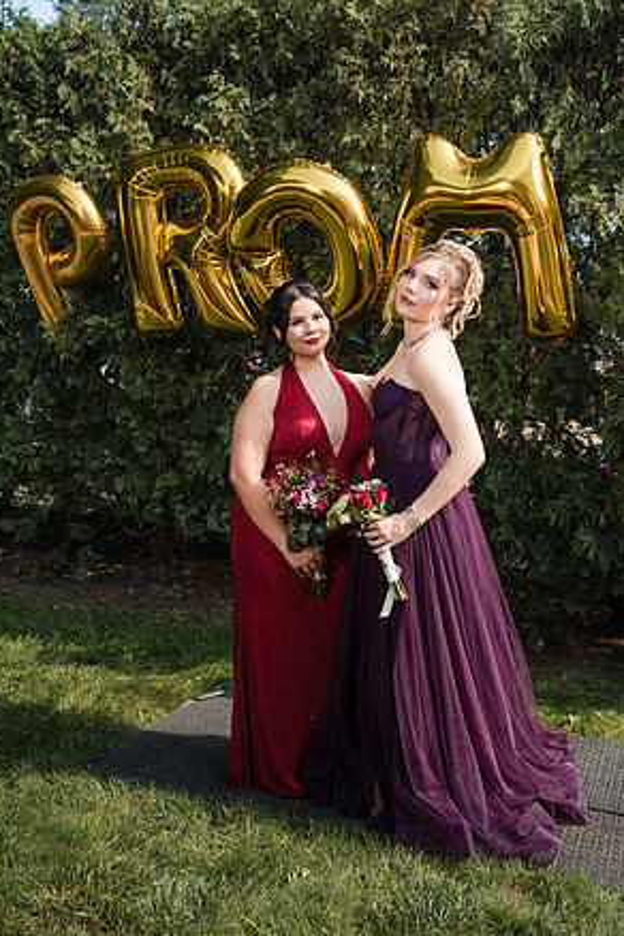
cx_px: 306
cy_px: 477
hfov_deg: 36.9
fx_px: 936
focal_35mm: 36
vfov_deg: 53.1
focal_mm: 35
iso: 200
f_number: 5
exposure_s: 1/250
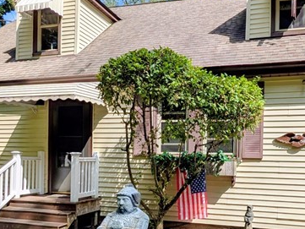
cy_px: 152
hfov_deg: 53.5
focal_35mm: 34
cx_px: 184
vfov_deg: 41.3
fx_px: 300
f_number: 1.7
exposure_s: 1/2545
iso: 42
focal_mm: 2.02
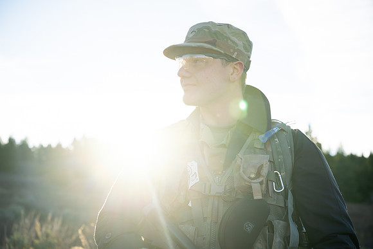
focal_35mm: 48
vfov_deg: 28.1
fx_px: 497
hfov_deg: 41.1
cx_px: 186
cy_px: 124
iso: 250
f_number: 4
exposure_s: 1/1000
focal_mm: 48
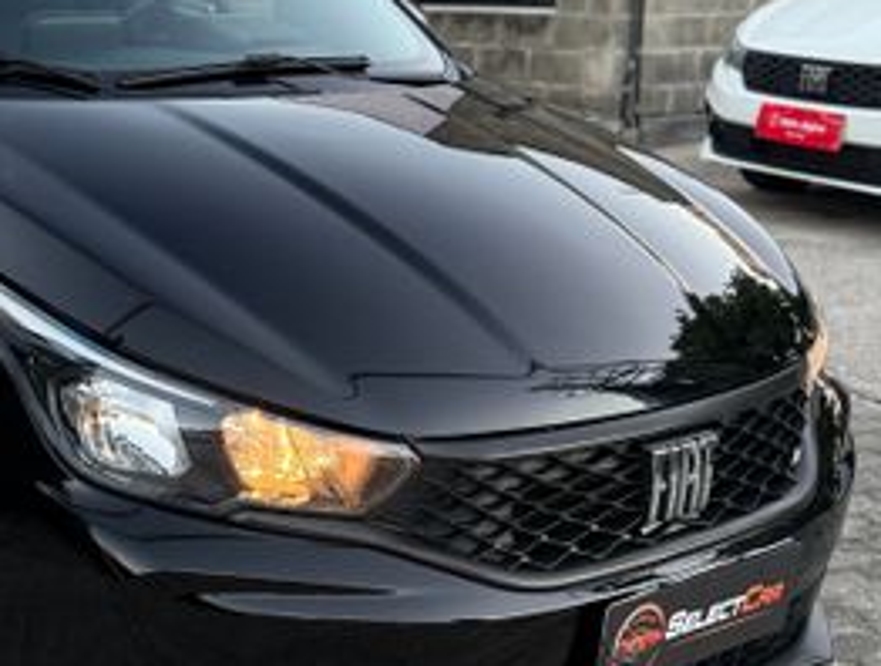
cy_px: 296
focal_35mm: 43
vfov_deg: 33.7
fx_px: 1097
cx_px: 138
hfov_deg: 41.3
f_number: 1.78
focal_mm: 6.76
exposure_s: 1/120
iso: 320
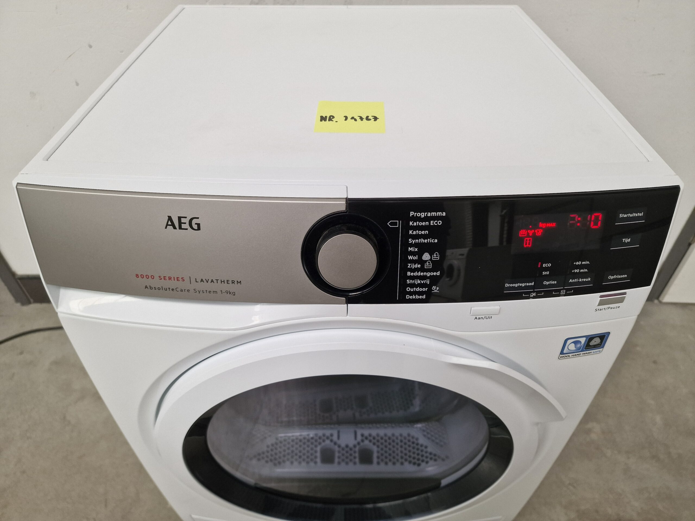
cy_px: 260
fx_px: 462
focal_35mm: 23
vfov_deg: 58.9
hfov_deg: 73.9
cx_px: 348
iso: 64
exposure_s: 1/180
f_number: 1.8
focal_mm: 6.4
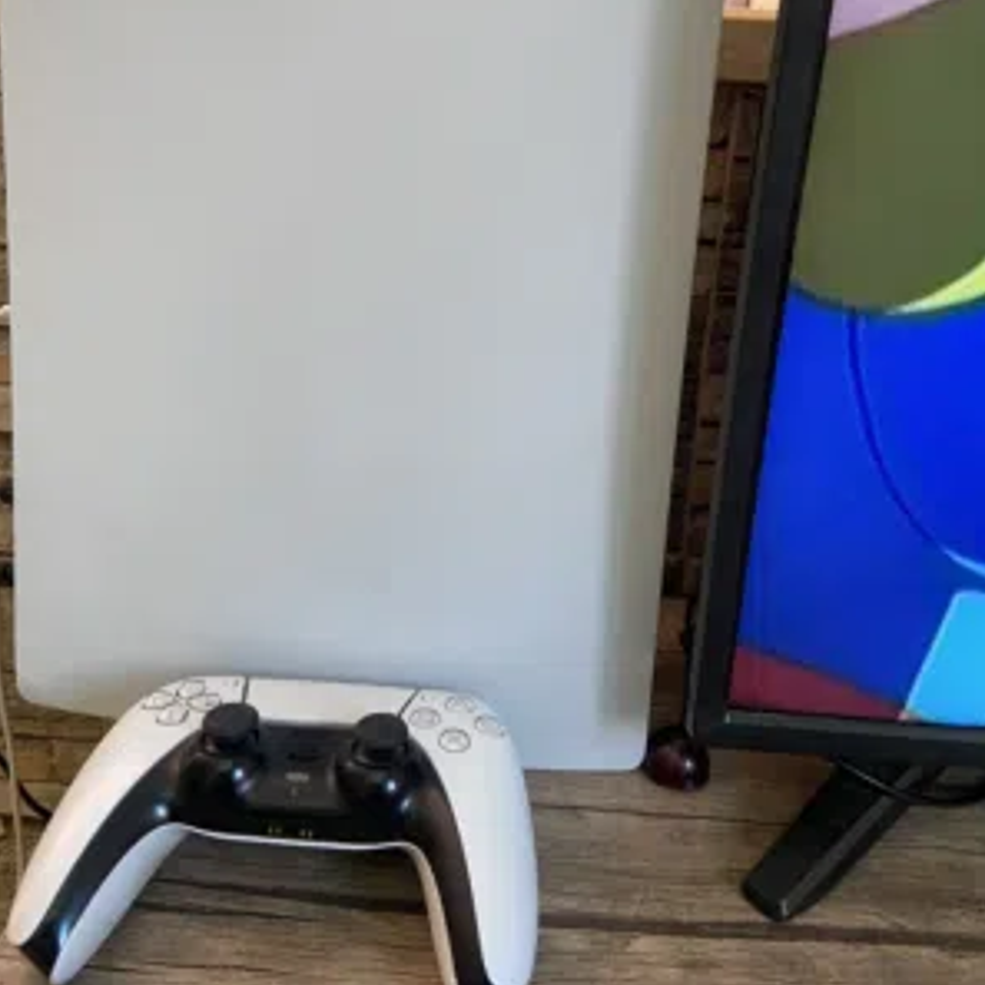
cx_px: 491
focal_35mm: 31
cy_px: 328
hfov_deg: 52.5
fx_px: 998
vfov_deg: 51.6
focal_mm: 4.25
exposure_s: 1/50
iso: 160
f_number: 1.8
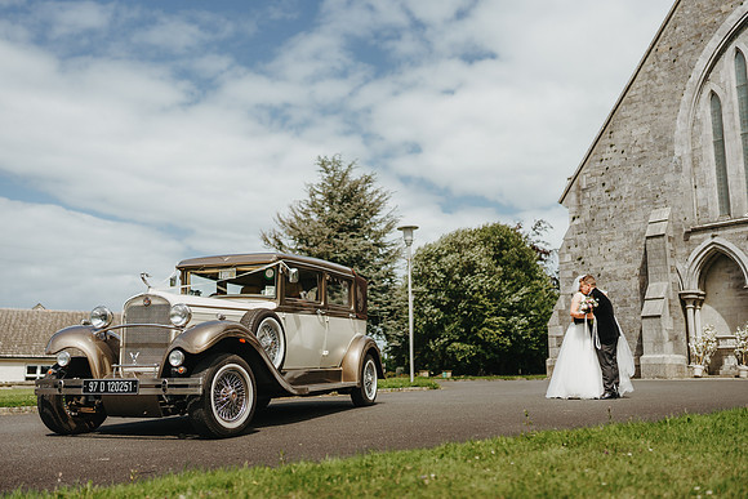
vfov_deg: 37.9
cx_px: 374
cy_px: 250
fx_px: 727
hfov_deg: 54.4
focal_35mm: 35
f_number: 1.4
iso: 100
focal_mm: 35
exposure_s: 1/5000
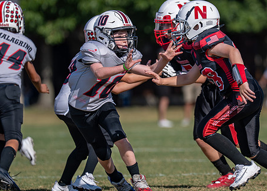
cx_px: 213
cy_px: 86
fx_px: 3592
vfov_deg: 3.0
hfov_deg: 4.3
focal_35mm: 474
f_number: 2.8
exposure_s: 1/2500
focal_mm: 200
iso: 100
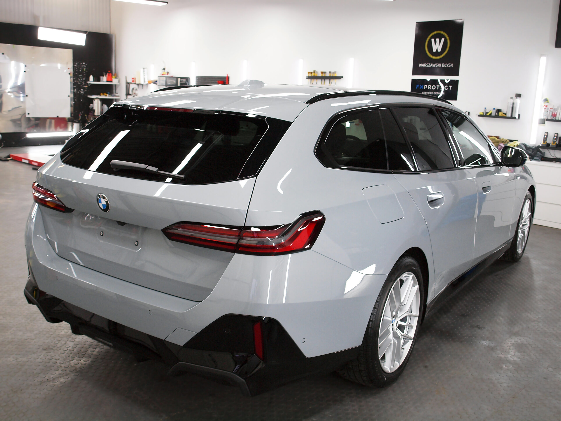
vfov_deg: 44.2
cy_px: 210
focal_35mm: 32
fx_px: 519
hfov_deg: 56.8
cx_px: 280
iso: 400
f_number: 3.7
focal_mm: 16
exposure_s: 1/60
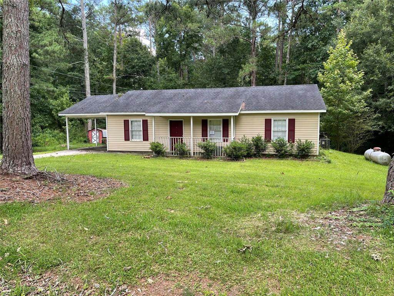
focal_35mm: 25
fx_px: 285
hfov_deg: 69.4
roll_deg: +0.7
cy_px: 148
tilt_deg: -5.4
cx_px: 197
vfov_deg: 54.9
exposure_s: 1/286
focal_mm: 5.1
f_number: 1.6
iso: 32
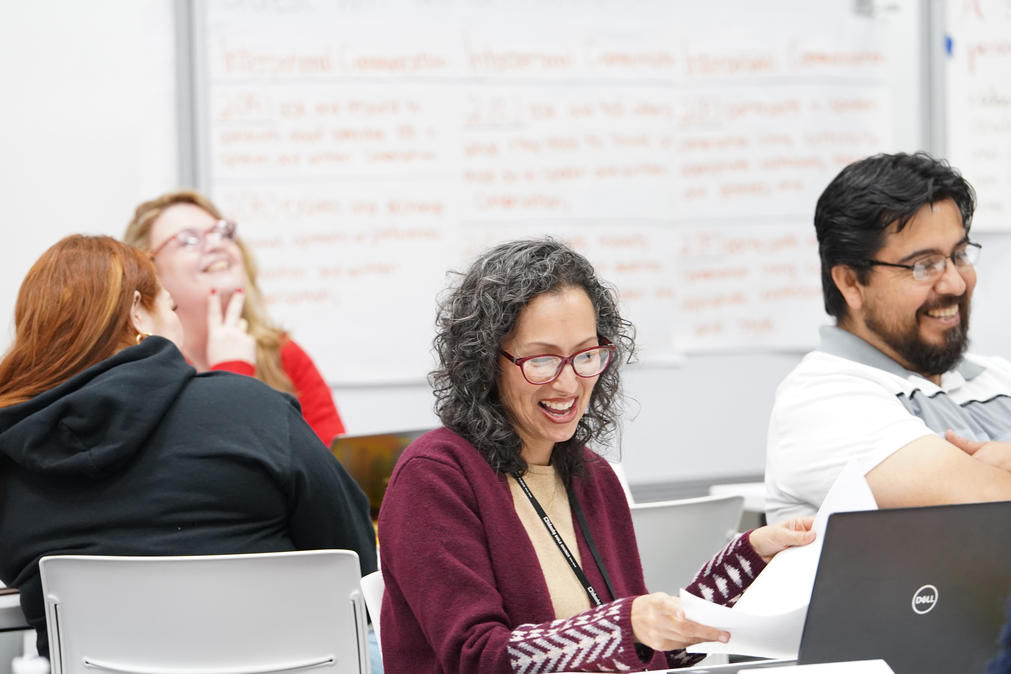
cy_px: 337
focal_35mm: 142
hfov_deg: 14.4
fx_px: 3988
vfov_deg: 9.7
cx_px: 506
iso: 4000
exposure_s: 1/160
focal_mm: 142
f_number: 4.5
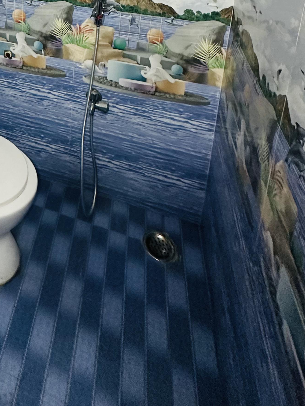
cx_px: 4
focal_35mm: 32
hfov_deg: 39.3
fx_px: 376
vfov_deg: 42.5
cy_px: -56
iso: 400
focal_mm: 2.22
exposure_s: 1/50
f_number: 2.2
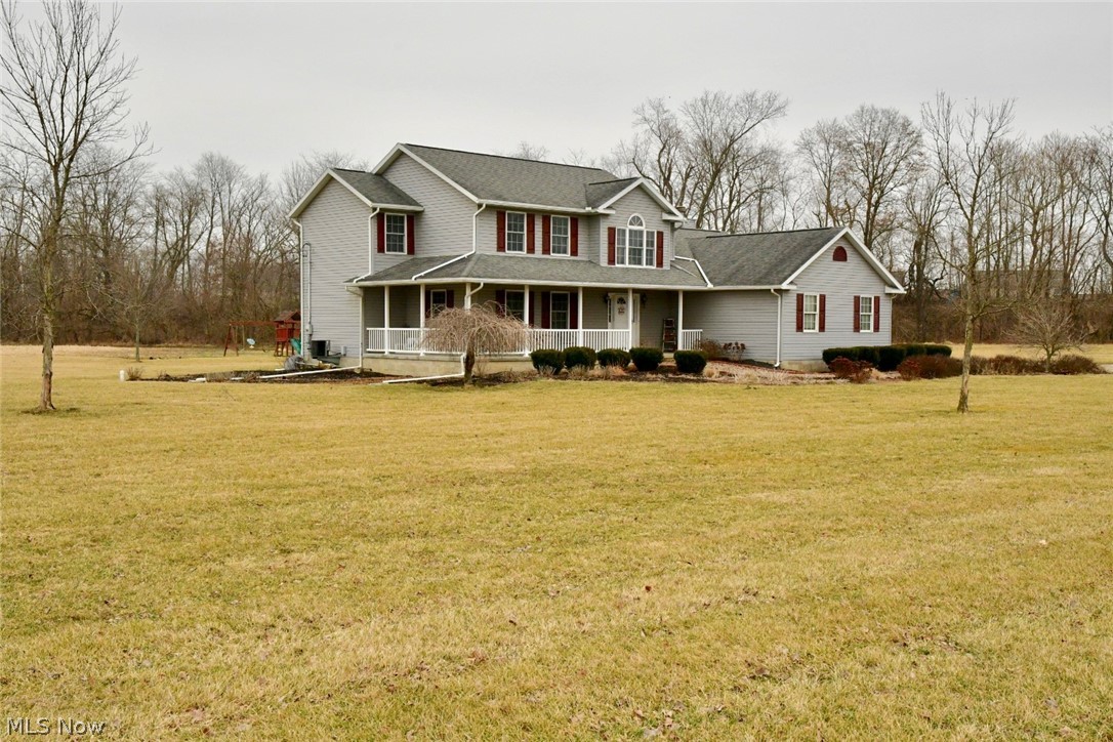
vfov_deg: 35.9
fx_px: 1144
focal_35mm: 37
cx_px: 556
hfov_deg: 51.9
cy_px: 371
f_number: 13
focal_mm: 25
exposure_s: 1/500
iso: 2000
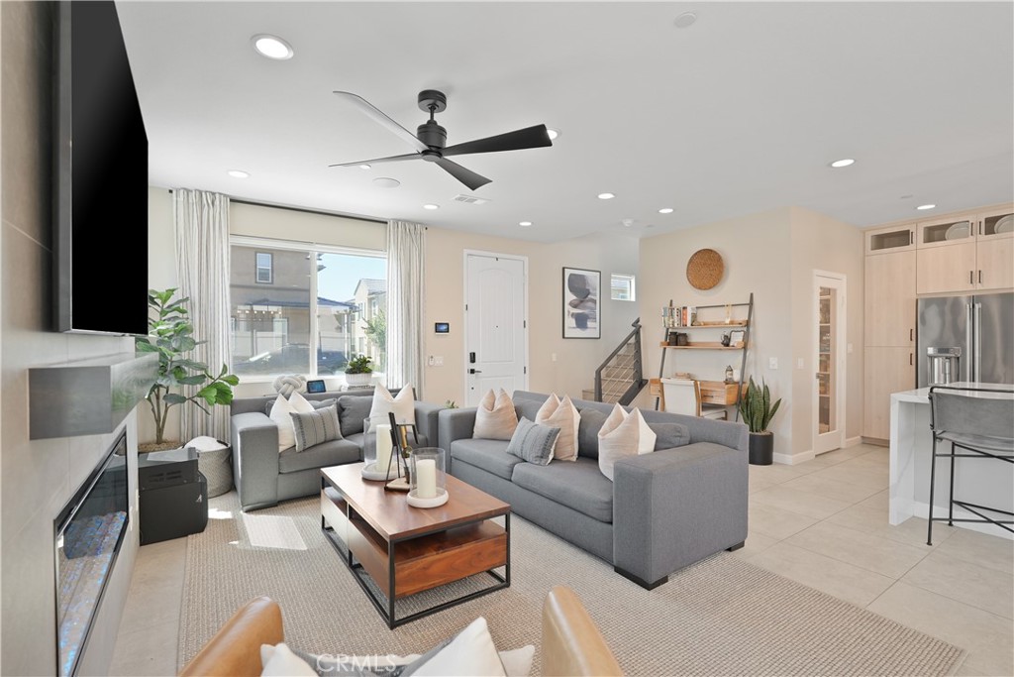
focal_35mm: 16
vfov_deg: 72.1
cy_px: 338
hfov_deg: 95.0
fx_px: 465
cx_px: 507
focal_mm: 16.5
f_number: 4
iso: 250
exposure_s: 1/15
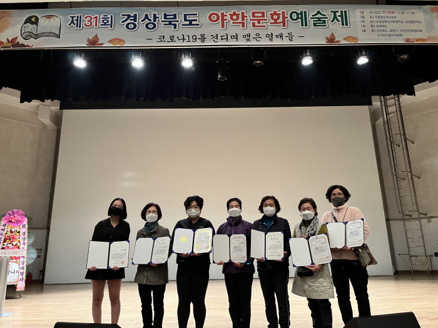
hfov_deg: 67.3
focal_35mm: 26
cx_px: 219
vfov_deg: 53.1
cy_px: 164
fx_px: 329
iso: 320
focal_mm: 5.1
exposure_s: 1/60
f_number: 1.6
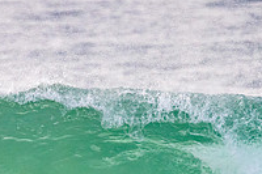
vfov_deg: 0.8
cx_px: 90
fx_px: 12631
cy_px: 239
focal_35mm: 1737
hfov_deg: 1.2
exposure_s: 1/2500
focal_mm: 400
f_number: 5.6
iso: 900
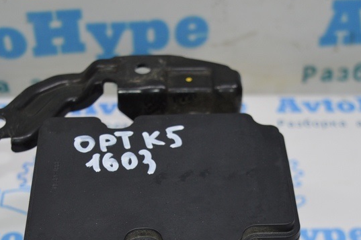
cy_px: 222
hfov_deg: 24.5
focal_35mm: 83
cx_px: 171
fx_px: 831
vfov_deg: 16.2
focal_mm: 29
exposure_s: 1/100
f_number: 4.2
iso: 400
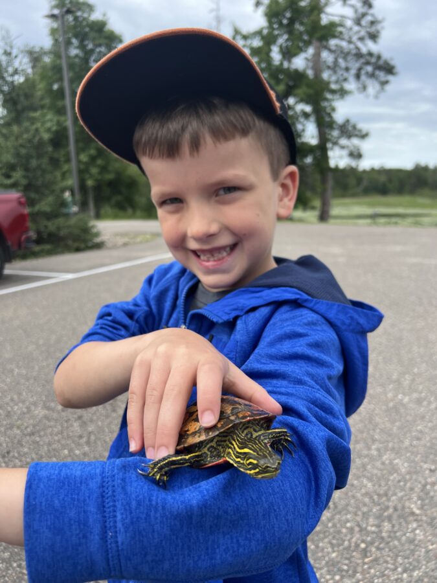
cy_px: 292
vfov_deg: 67.3
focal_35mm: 26
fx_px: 438
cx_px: 218
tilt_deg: -14.7
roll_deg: +1.4
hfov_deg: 53.1
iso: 50
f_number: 1.5
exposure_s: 1/1395
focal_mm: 5.7
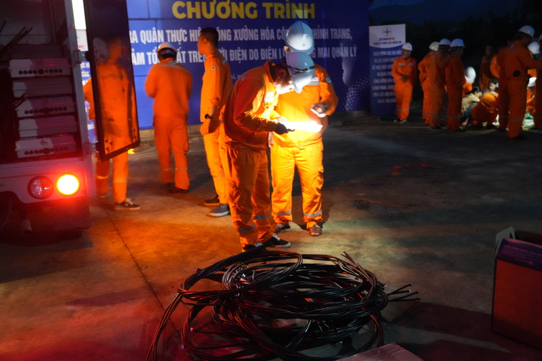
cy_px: 180
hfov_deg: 55.1
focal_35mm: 34
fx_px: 519
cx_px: 271
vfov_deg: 38.3
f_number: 4
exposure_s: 1/6
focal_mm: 23
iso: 6400
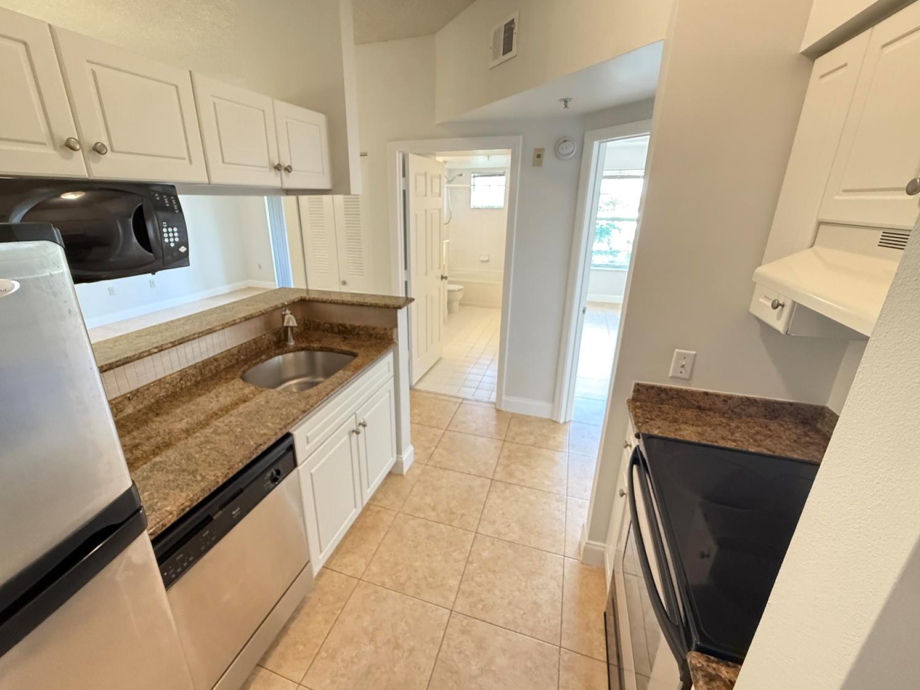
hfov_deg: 98.1
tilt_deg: -19.0
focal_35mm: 15
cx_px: 433
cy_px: 338
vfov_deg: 81.7
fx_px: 399
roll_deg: +0.2
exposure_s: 1/60
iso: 640
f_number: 2.2
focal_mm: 2.22
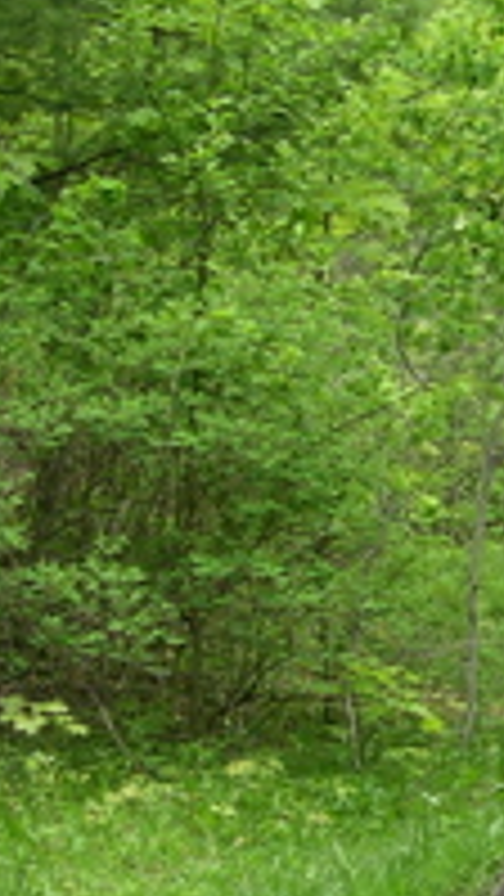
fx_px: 3159
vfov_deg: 15.9
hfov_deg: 8.9
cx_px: 774
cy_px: 801
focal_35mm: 133
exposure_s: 1/176
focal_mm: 8
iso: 100
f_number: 2.8
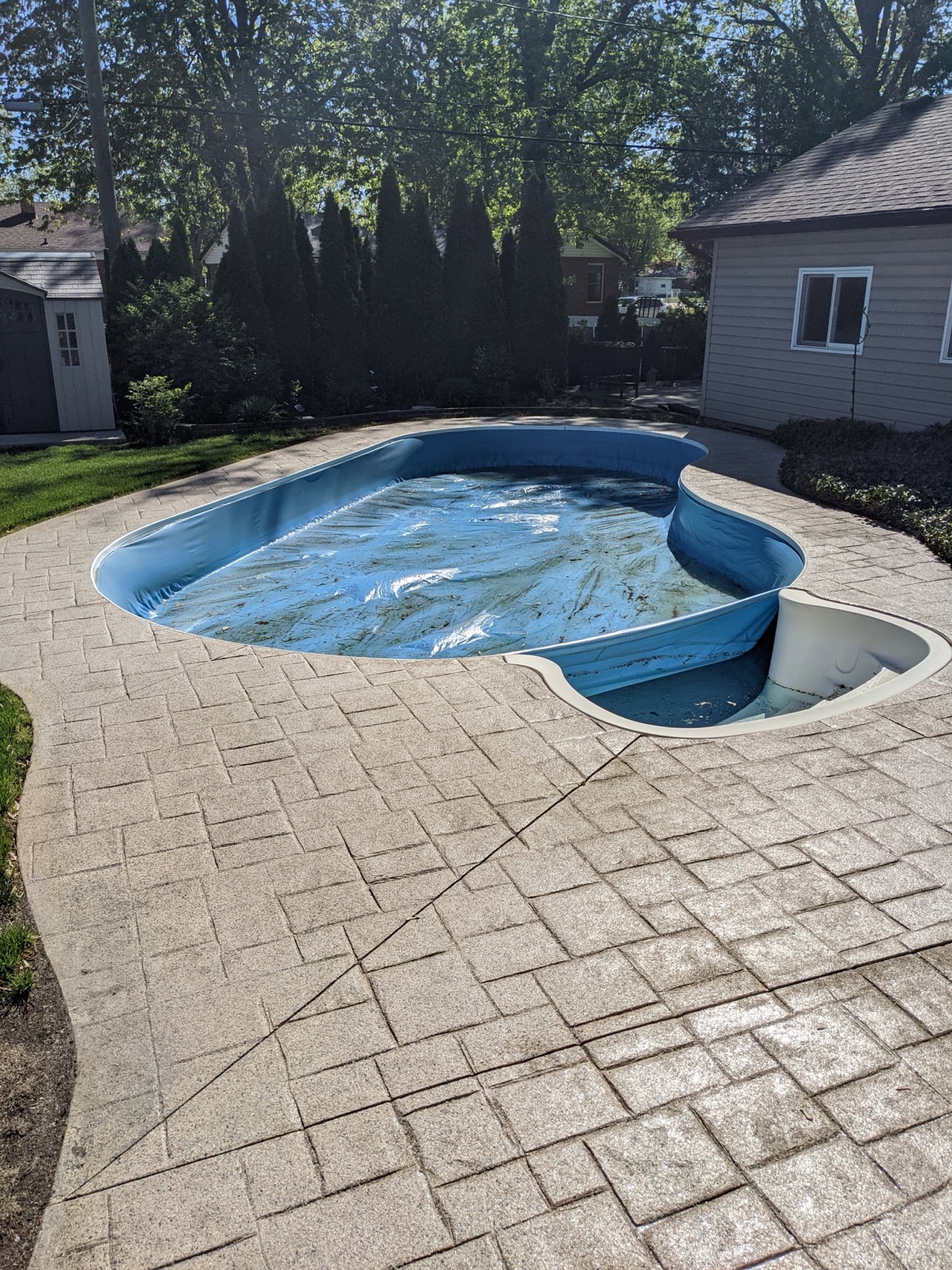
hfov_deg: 51.4
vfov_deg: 65.3
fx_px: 990
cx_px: 476
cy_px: 635
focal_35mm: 27
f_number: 1.73
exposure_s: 1/7812
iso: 59
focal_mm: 4.38
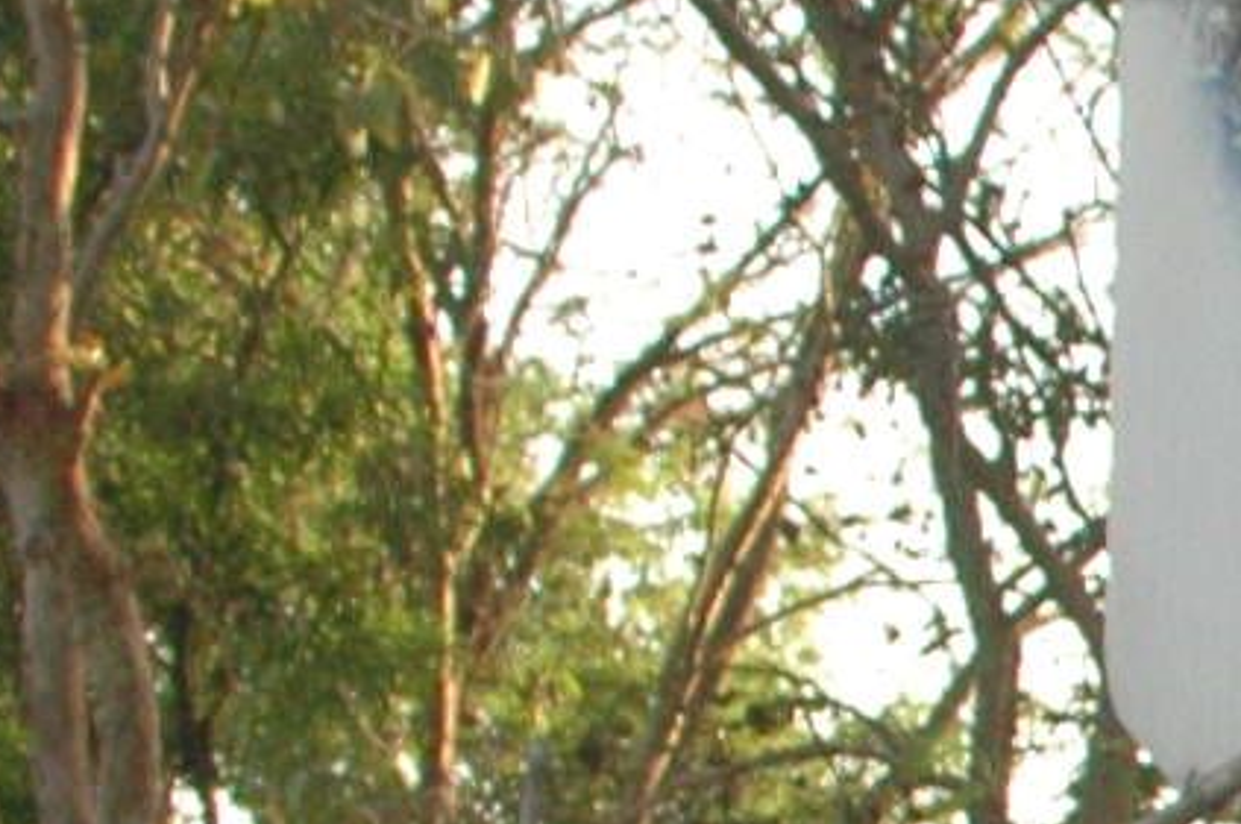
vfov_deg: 7.0
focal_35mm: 192
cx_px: 2749
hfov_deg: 9.7
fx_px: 6611
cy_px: 1185
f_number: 8
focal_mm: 18
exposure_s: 1/250
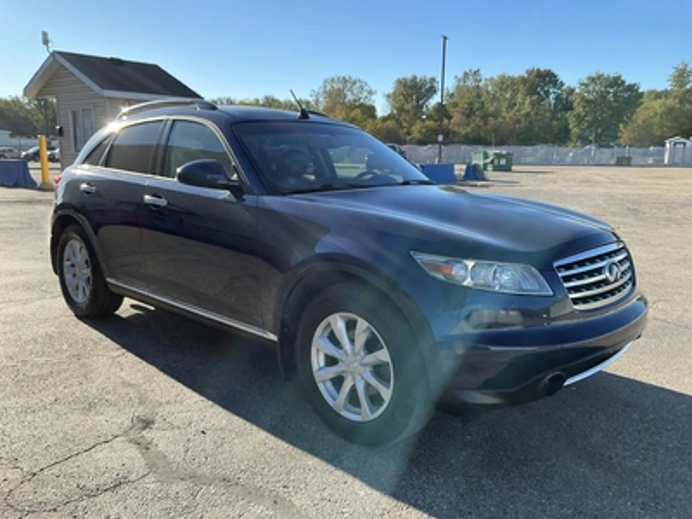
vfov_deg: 49.7
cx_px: 346
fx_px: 560
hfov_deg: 63.4
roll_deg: +0.2
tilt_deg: -8.2
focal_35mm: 28
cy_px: 260
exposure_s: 1/709
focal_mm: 3
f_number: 1.8
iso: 25
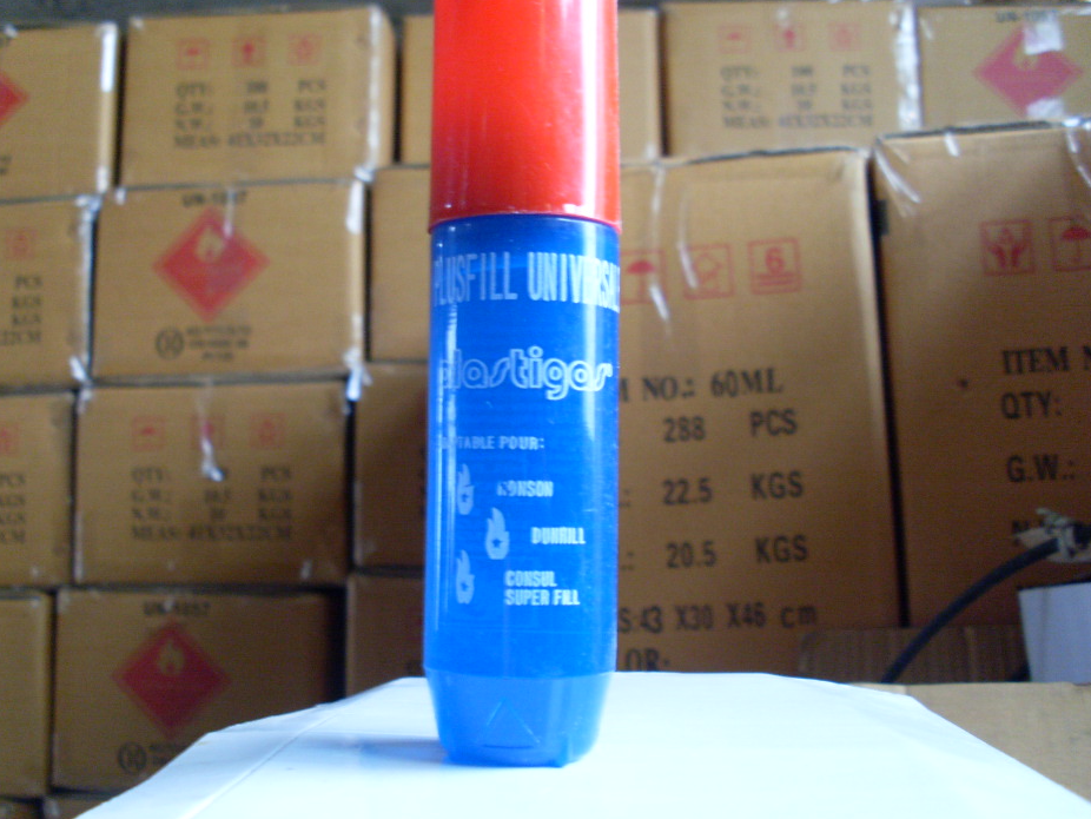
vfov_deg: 34.3
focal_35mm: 42
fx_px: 1324
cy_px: 370
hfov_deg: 44.7
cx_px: 496
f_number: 3
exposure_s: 1/8
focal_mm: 6.3
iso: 200
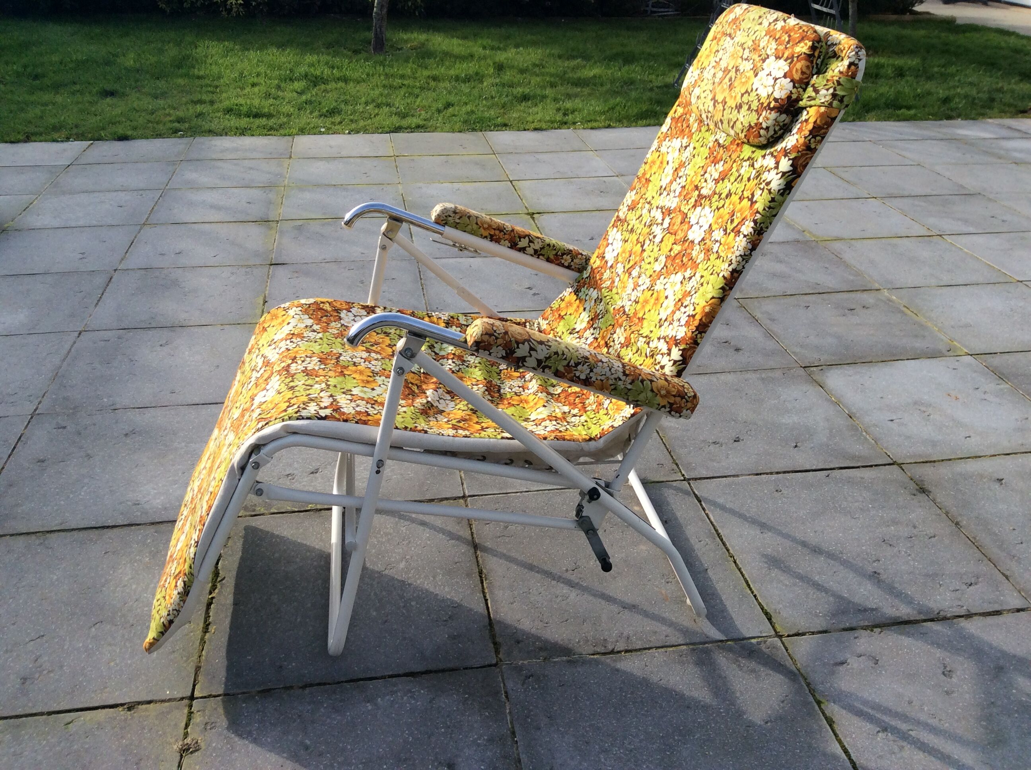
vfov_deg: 44.1
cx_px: 516
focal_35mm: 32
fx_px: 952
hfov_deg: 56.9
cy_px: 385
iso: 32
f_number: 2.4
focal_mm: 3.3
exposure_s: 1/829
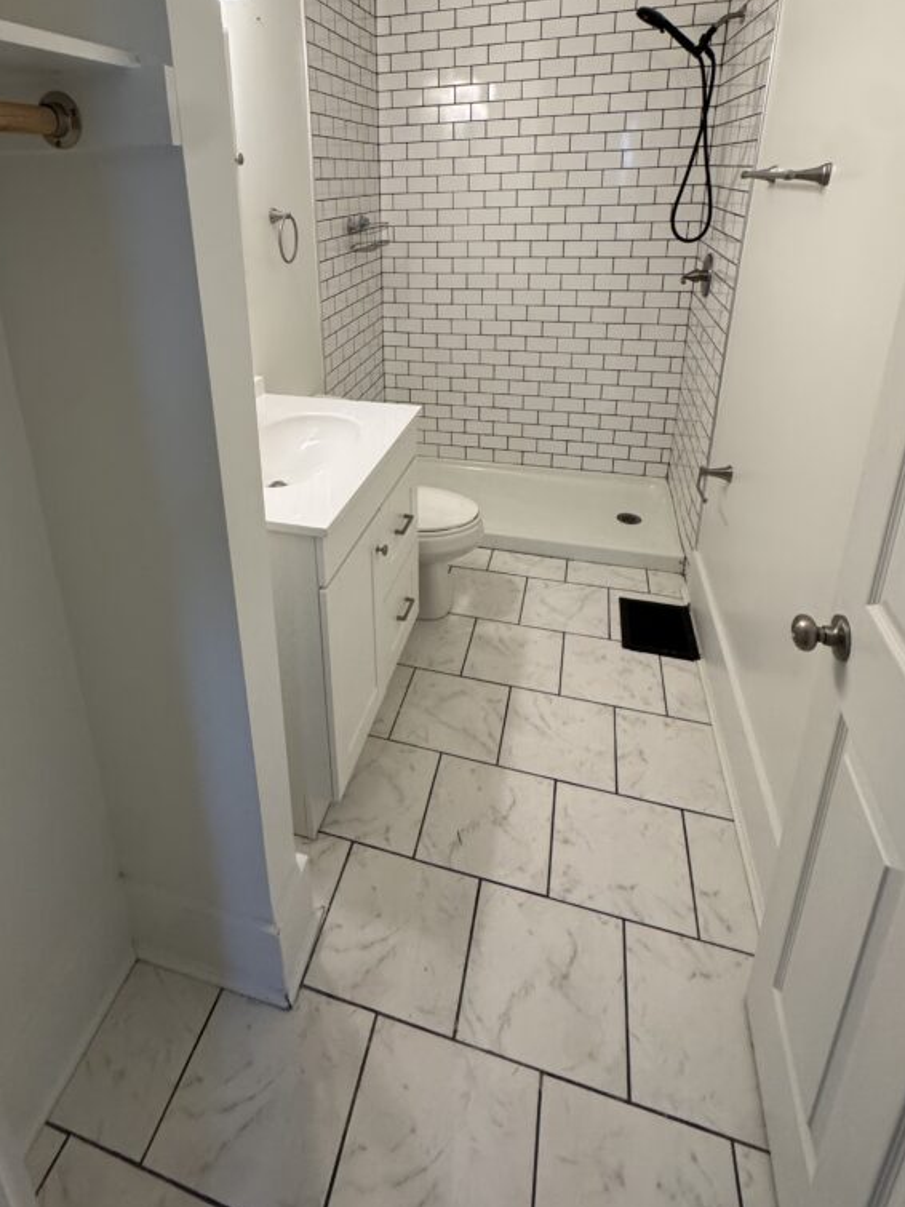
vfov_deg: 81.7
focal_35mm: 19
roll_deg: +2.1
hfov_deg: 68.3
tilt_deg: -18.5
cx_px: 384
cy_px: 398
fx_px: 663
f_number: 2.2
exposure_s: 1/120
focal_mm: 2.22
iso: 320
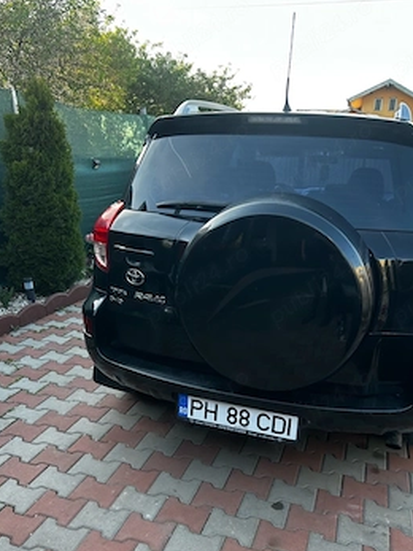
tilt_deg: -16.6
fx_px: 478
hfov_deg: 46.7
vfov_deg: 59.8
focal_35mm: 30
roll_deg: -1.8
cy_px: 305
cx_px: 229
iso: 32
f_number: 1.5
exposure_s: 1/148
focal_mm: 5.7
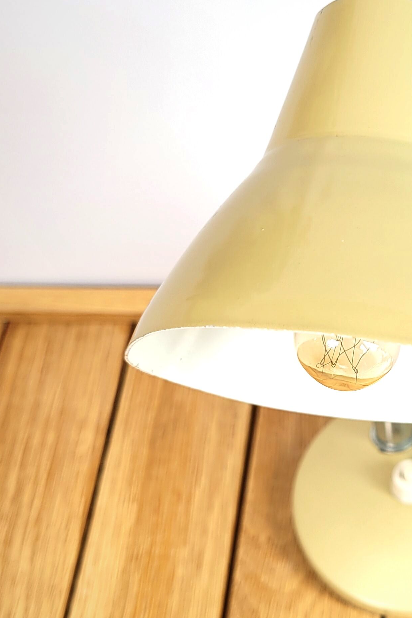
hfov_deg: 22.4
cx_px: 381
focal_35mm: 59
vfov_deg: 33.9
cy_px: 283
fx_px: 1013
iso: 40
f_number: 1.8
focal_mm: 5.4
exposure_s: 1/245
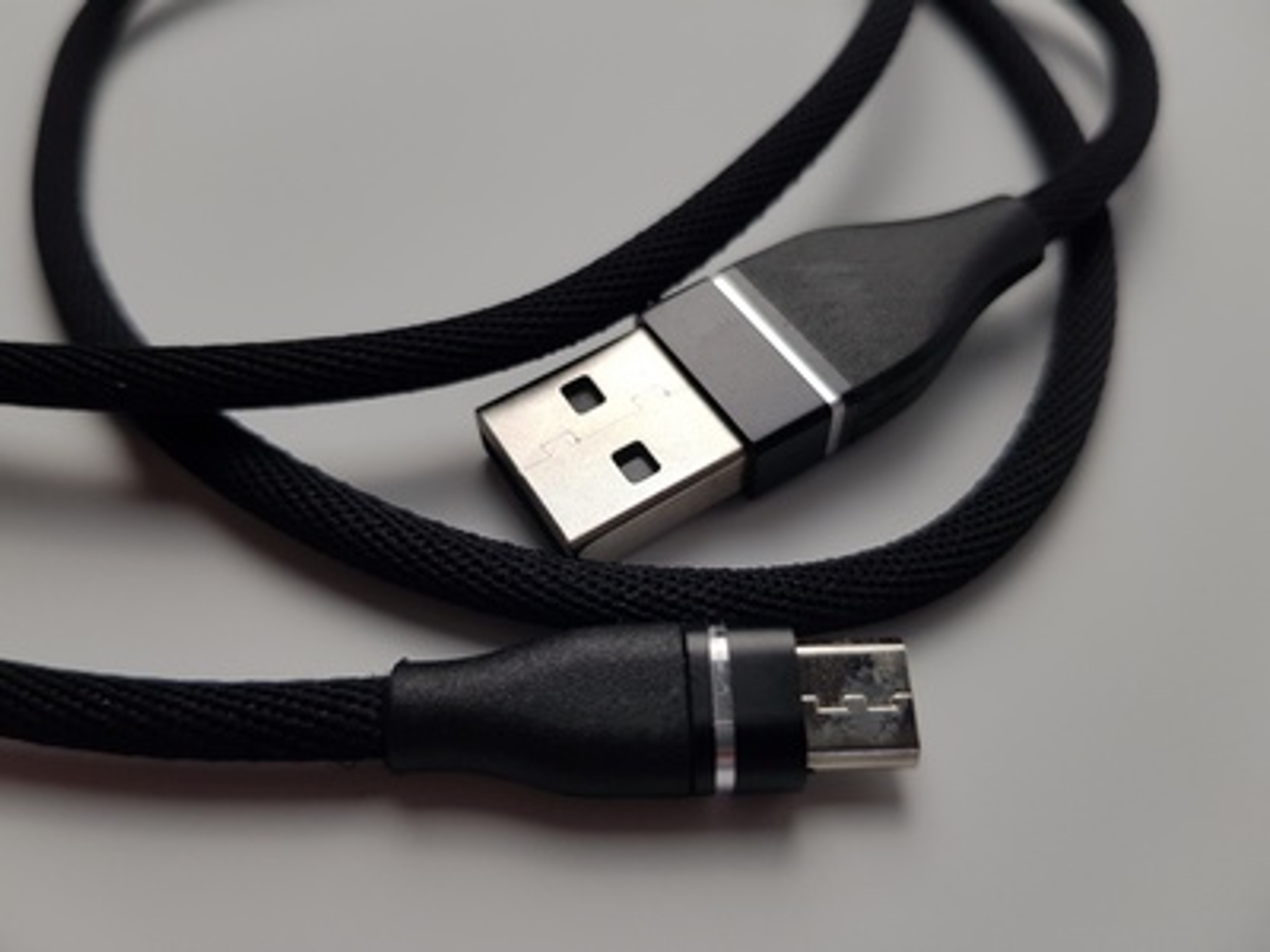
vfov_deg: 53.1
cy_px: 476
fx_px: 954
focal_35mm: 26
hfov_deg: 67.3
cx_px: 635
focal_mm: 4.2
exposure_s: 1/120
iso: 50
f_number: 1.7
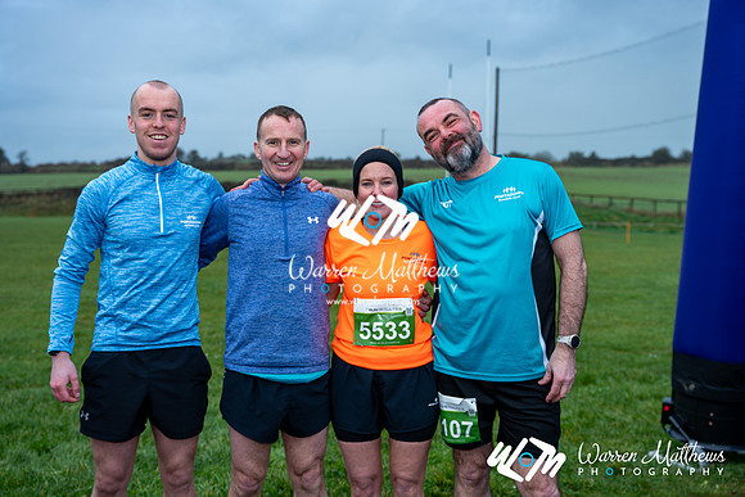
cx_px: 372
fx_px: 890
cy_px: 248
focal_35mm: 43
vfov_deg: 31.2
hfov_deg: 45.4
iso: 100
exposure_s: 1/200
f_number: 4
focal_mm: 43
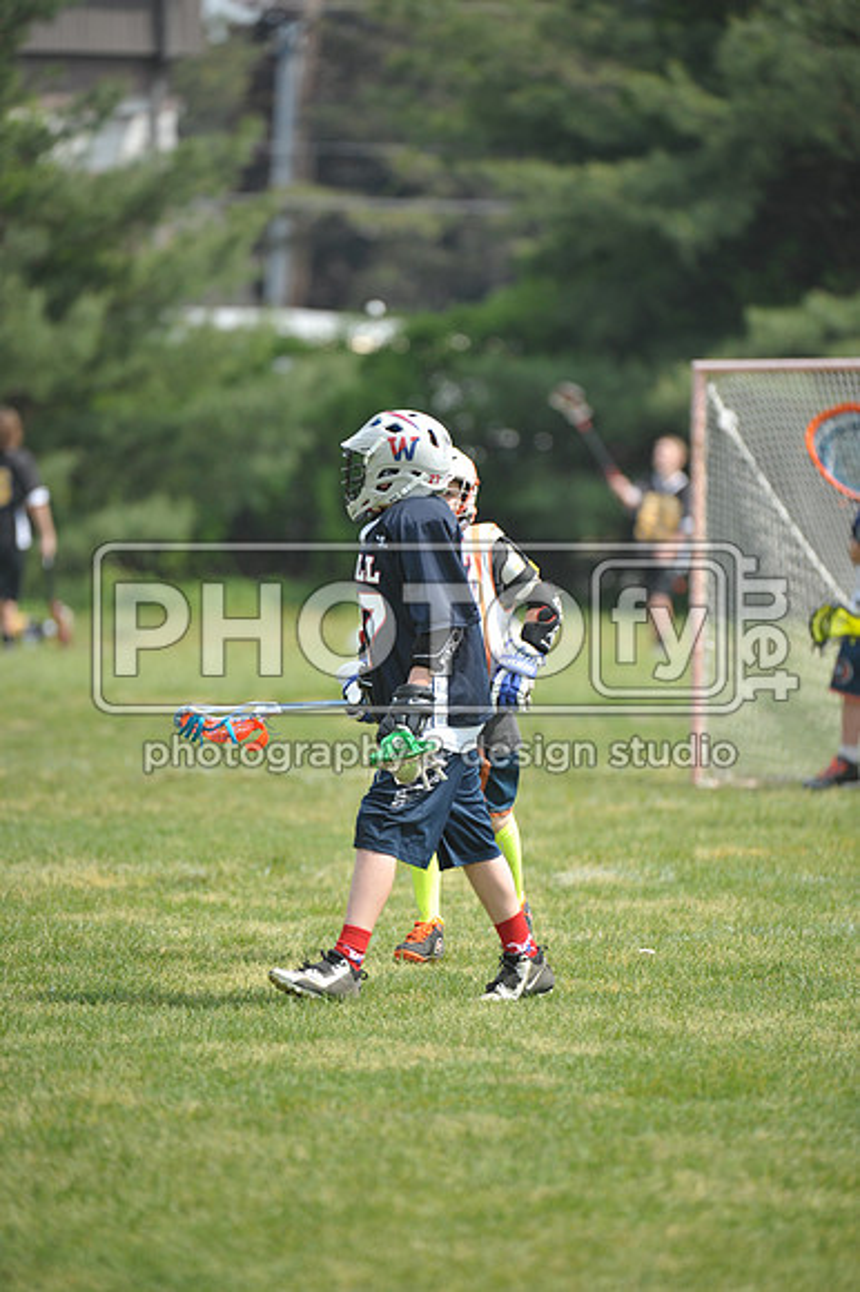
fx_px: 10762
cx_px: 430
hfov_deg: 4.6
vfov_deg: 6.9
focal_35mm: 300
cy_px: 646
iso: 640
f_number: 4
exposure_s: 1/2500
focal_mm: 300
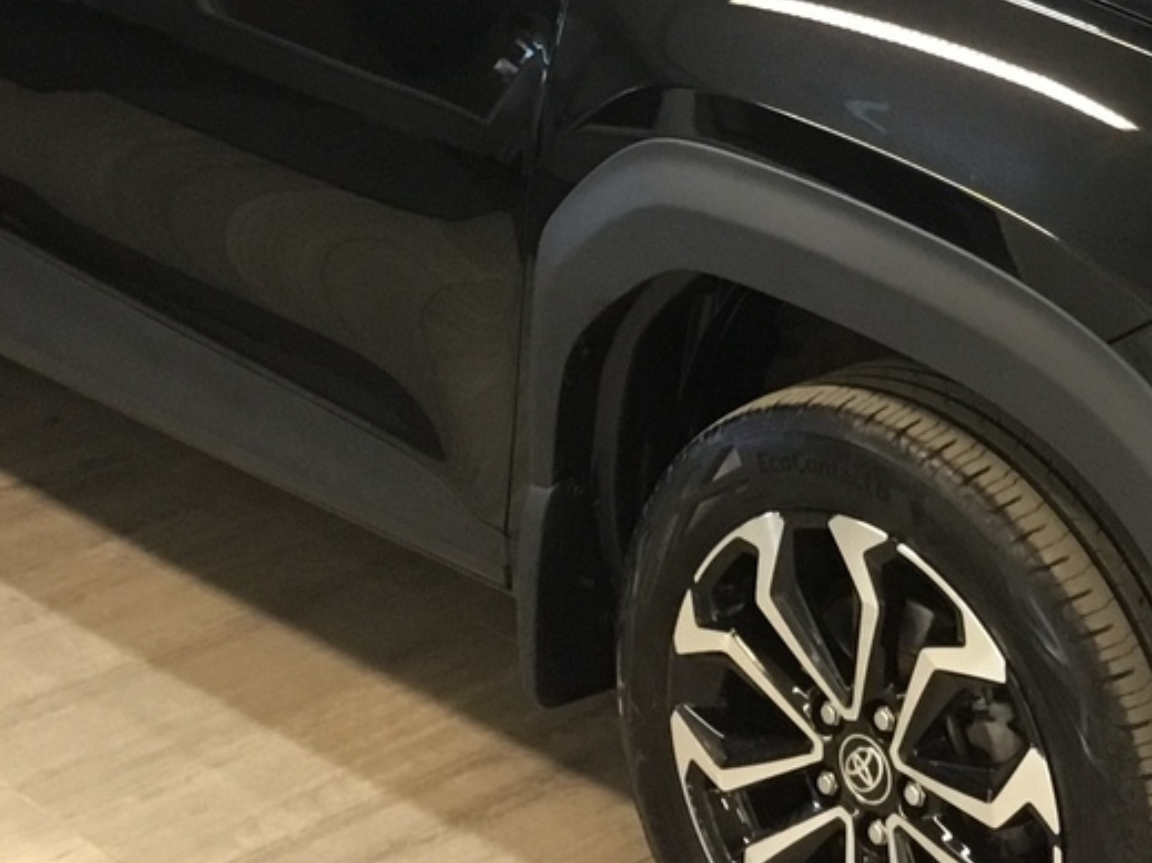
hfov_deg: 22.6
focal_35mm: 86
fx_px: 2861
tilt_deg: -12.1
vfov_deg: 16.7
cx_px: 863
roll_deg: +0.5
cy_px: -75
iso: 160
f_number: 2.4
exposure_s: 1/33
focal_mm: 3.3
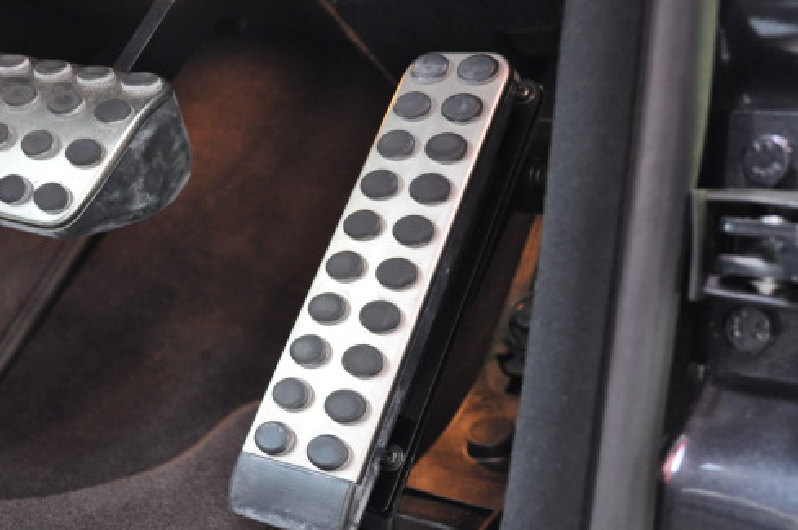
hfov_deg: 38.2
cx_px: 418
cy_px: 284
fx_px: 1151
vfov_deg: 25.9
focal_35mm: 52
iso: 1600
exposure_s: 1/10
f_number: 4.8
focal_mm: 32
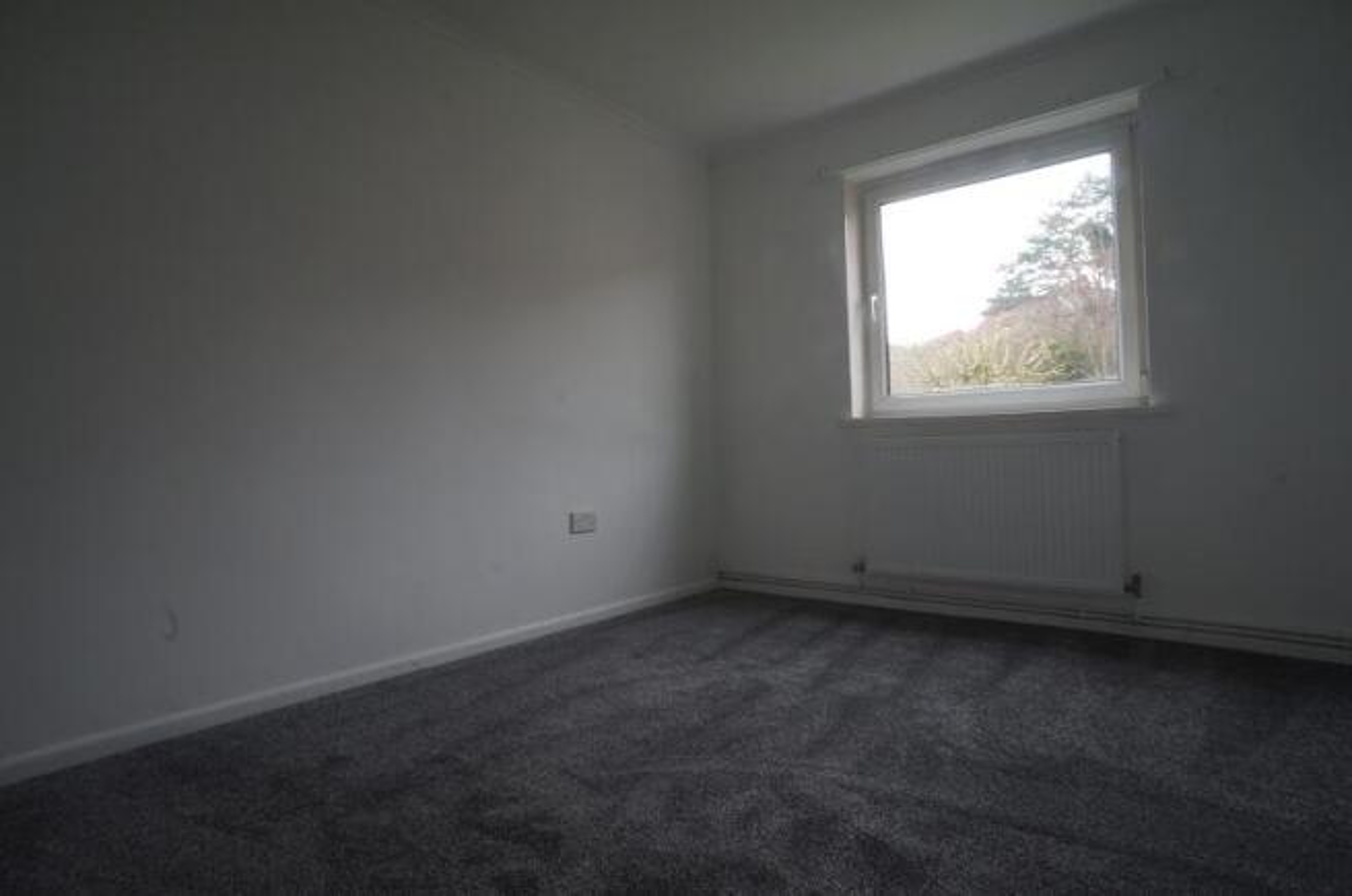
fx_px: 900
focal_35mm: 24
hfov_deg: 73.8
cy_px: 448
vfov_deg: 53.0
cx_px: 676
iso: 200
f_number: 16
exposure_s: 1/3
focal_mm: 16
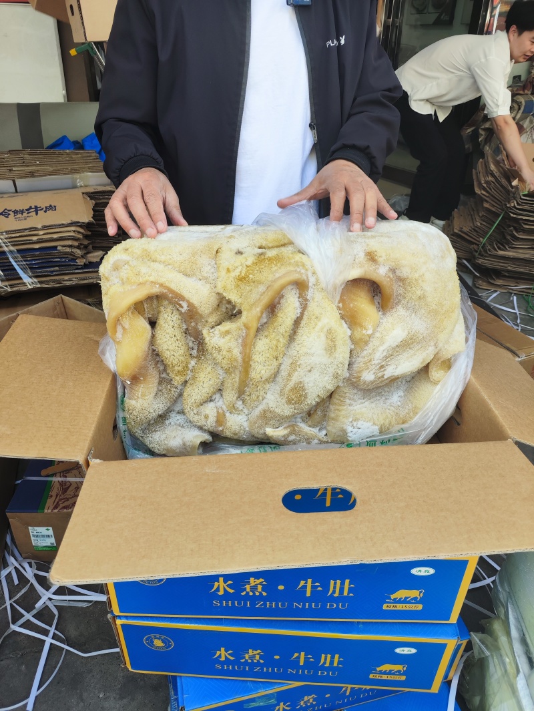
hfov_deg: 54.9
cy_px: 356
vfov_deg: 69.4
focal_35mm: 25
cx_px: 267
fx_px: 514
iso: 50
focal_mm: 4.71
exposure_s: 1/245
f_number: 1.79
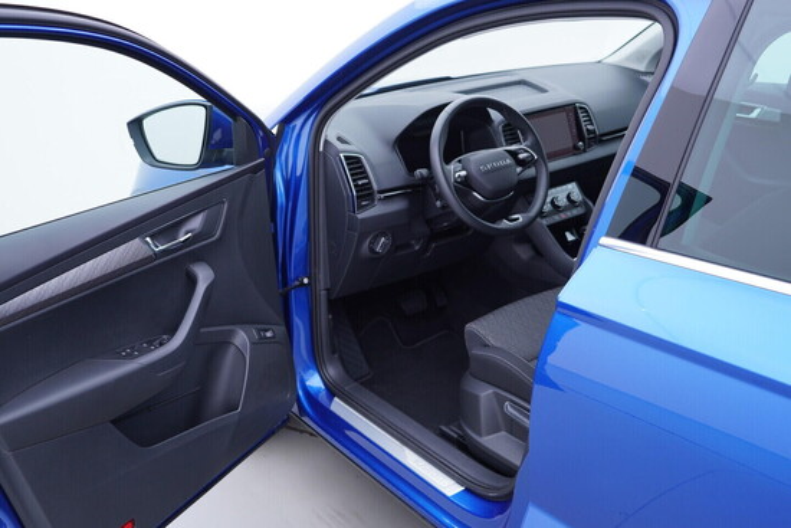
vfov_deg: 36.9
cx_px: 396
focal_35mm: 36
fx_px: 791
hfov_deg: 53.1
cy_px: 264
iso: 125
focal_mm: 24
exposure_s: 1/40
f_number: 2.8
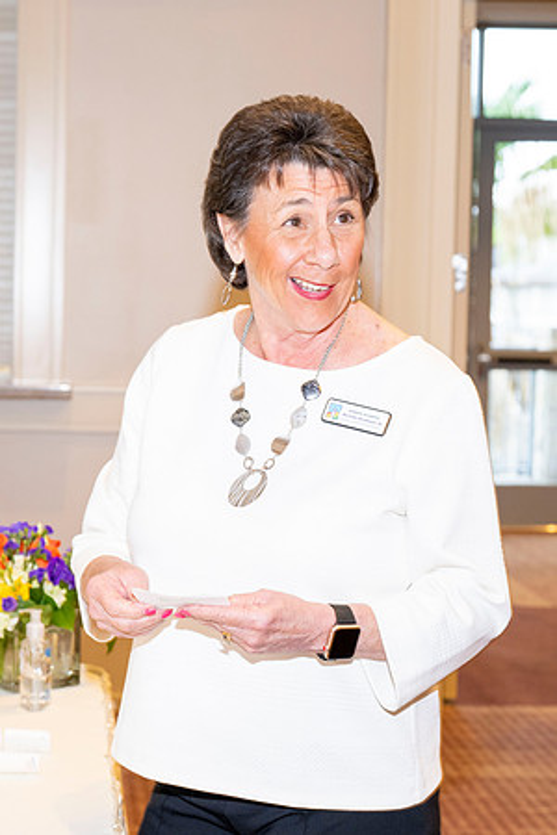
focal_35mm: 86
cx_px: 132
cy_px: 418
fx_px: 1984
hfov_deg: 15.9
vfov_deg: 23.8
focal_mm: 57
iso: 1000
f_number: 5.6
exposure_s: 1/100
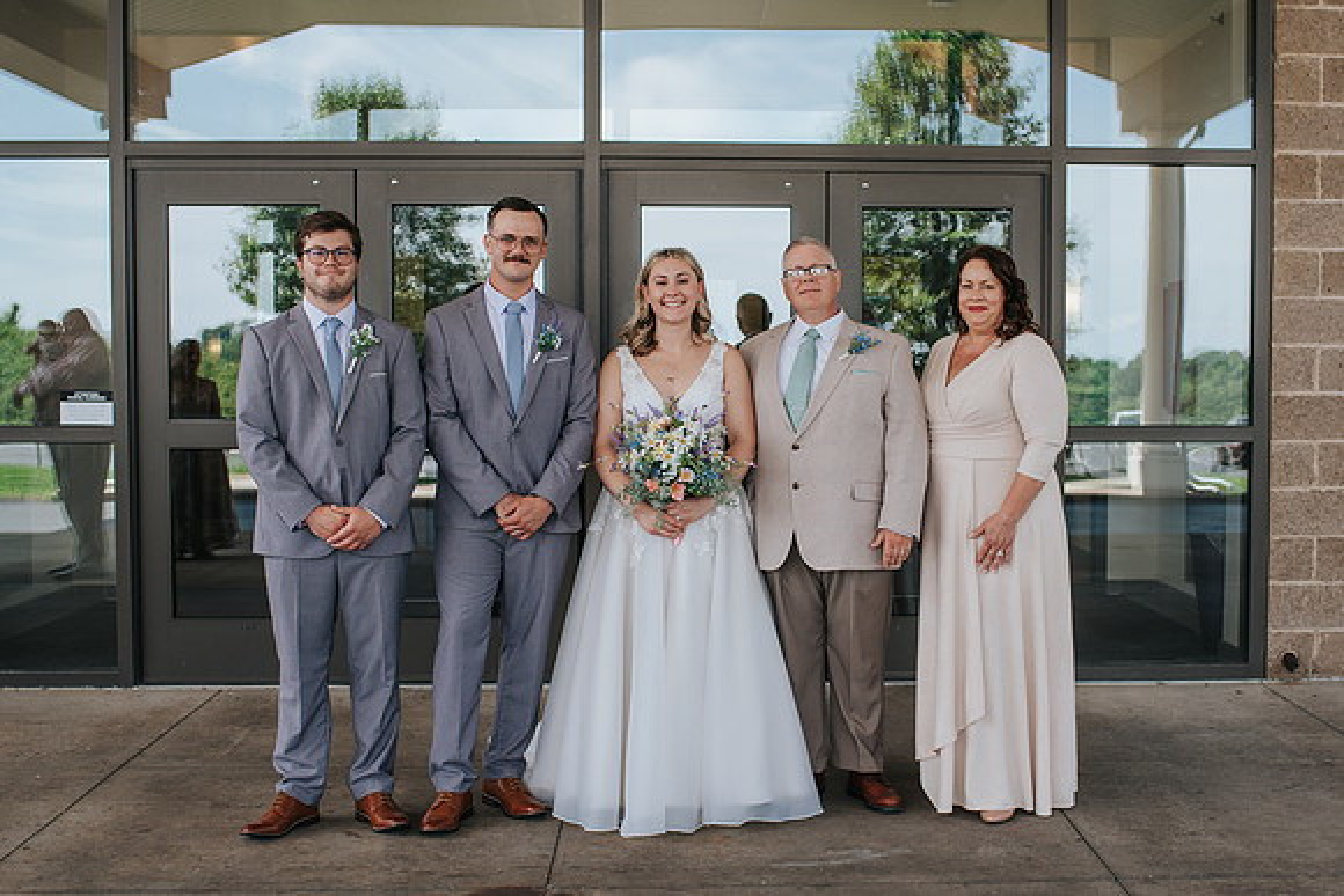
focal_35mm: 49
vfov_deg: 27.5
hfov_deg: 40.2
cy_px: 483
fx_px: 1833
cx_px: 777
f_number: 3.5
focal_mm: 35
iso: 160
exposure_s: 1/320
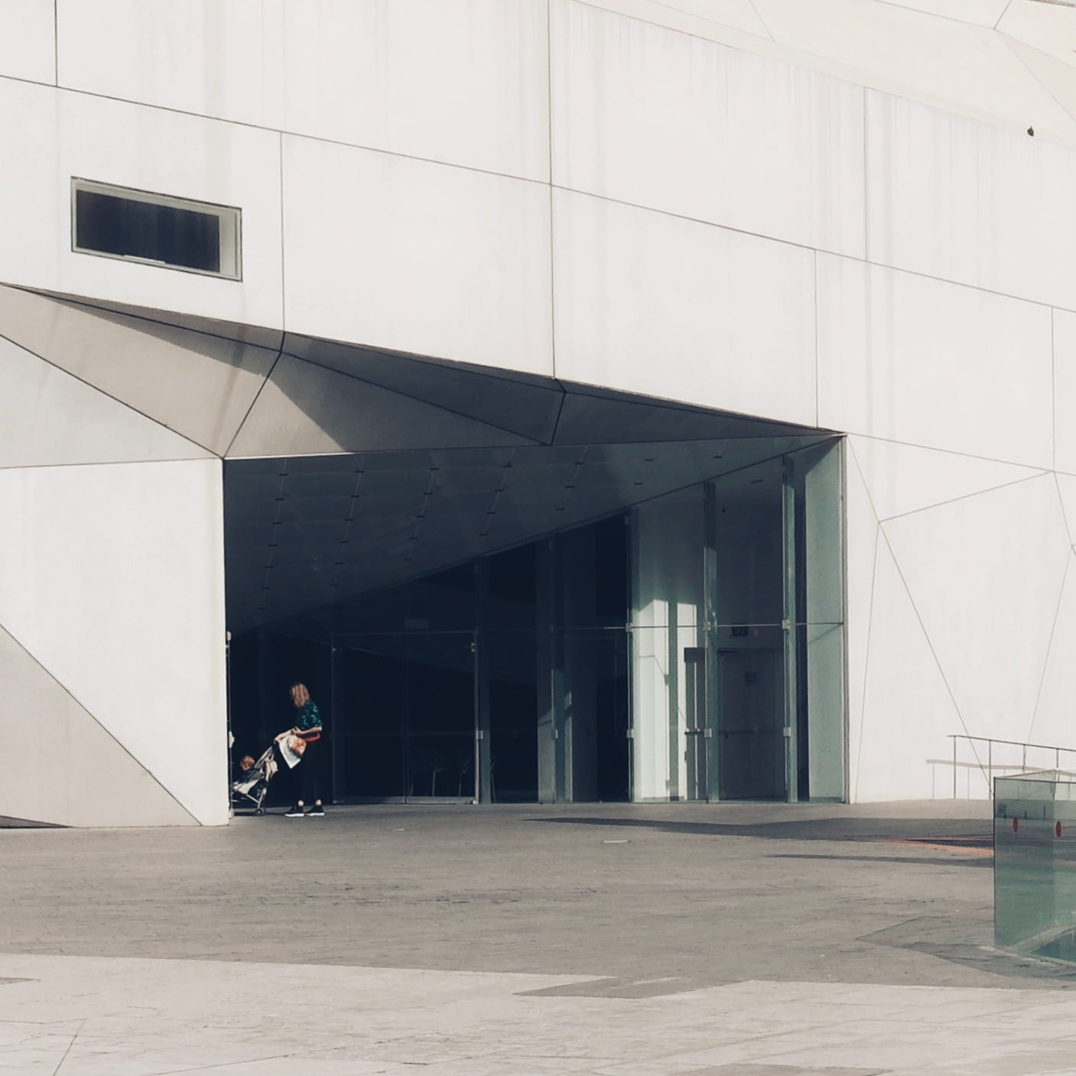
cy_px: -2
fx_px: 4185
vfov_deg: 14.4
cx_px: 636
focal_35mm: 119
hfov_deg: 14.6
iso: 100
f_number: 8
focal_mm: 24
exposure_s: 1/400
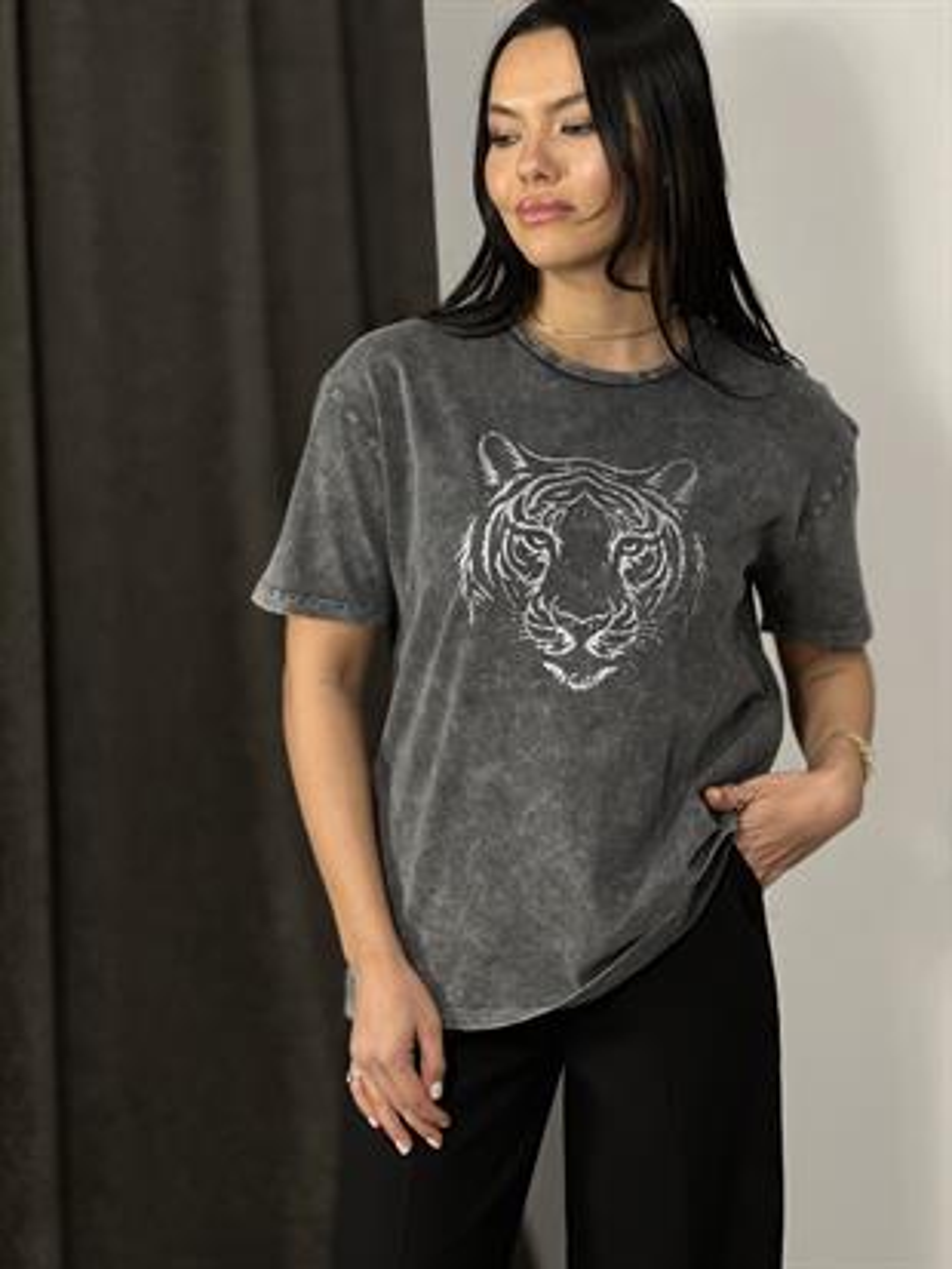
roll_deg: +1.1
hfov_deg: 19.1
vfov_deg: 25.3
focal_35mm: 77
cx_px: 476
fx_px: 2822
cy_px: 634
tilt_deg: -8.6
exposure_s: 1/50
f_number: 2.8
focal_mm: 9
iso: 125
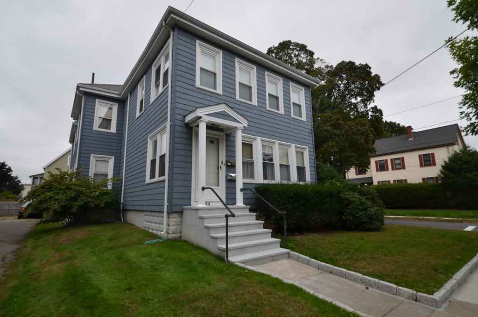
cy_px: 158
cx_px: 239
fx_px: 238
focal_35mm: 18
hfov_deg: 90.1
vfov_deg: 67.1
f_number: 5.6
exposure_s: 1/125
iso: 200
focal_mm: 12
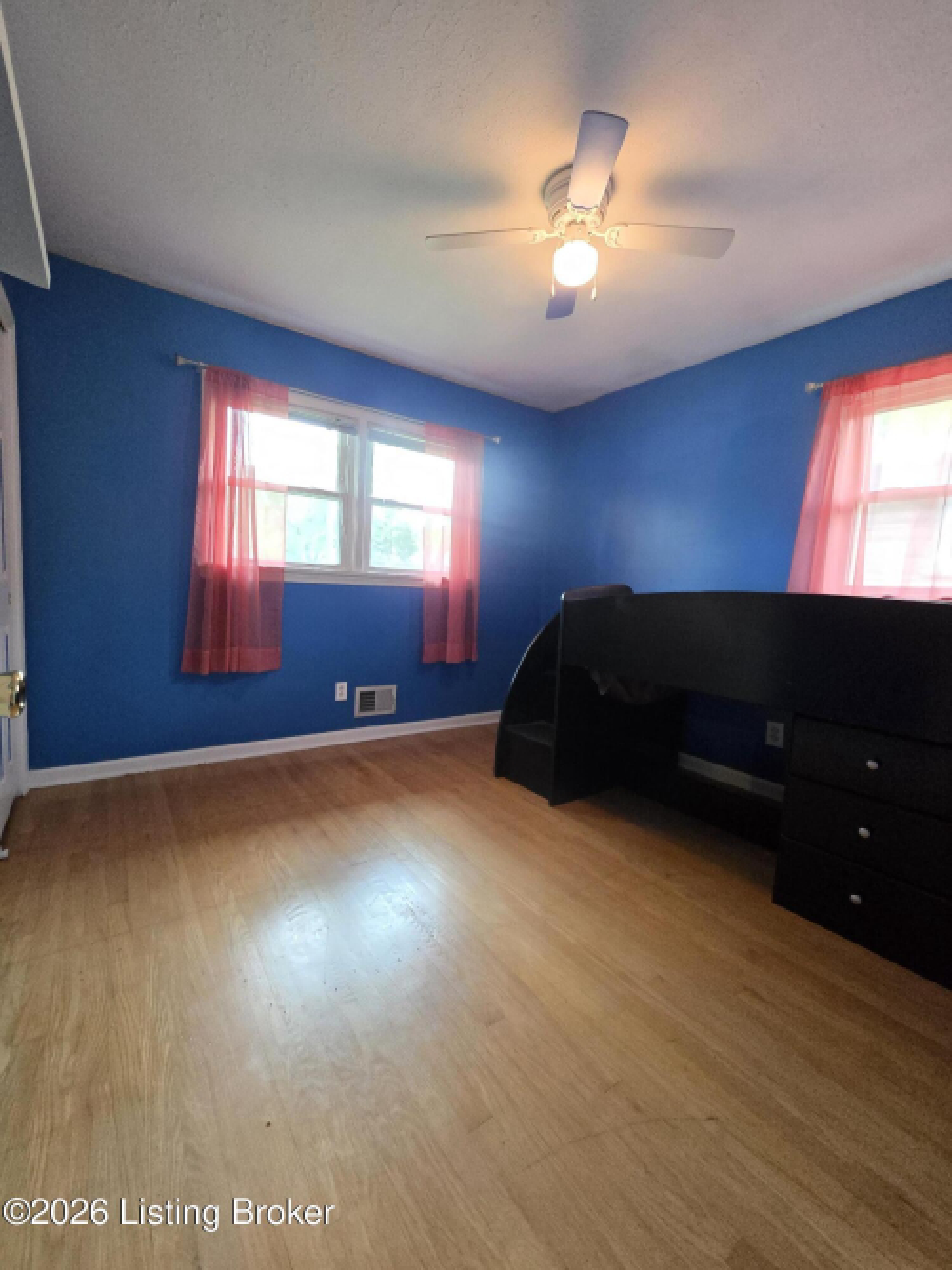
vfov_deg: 106.2
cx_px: 476
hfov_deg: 89.9
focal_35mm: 13
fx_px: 477
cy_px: 635
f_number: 2.2
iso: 1600
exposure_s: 1/60
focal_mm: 2.2
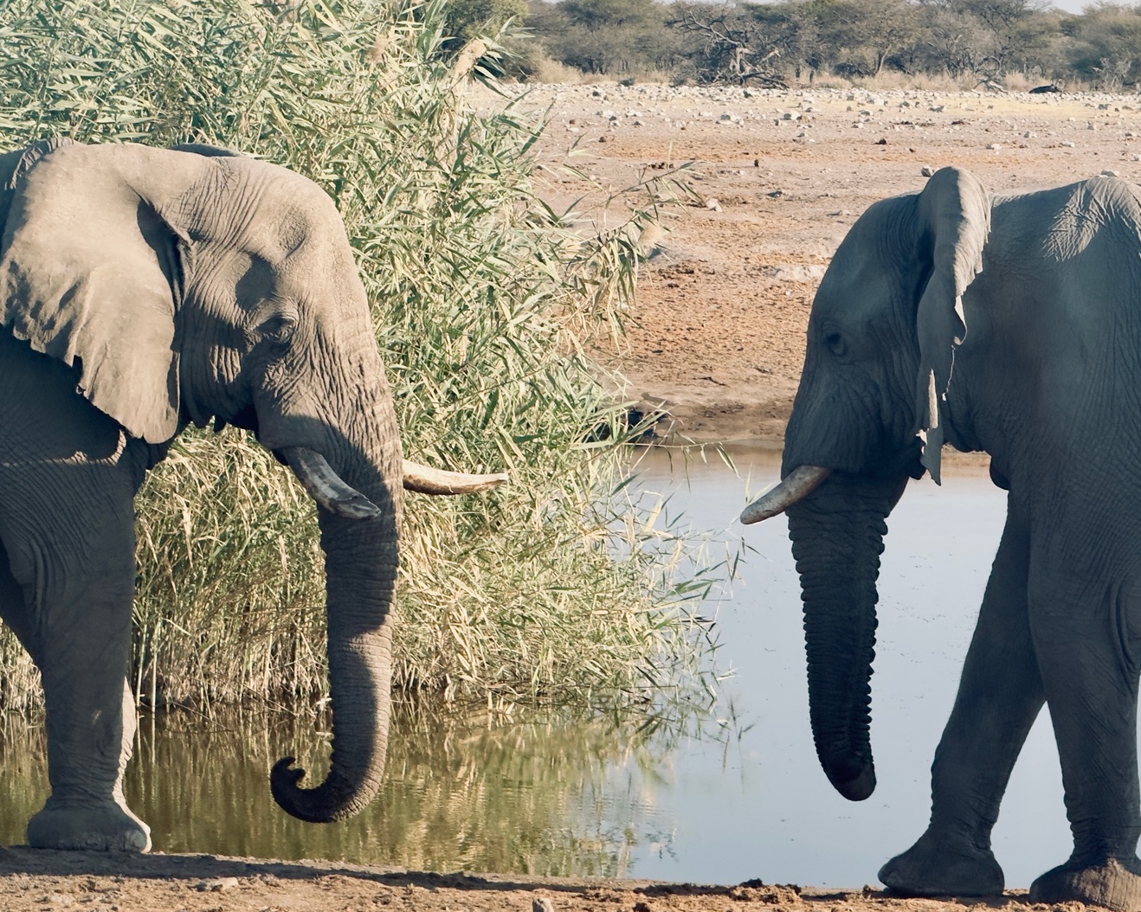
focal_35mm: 182
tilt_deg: -3.0
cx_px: 769
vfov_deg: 8.5
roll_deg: -1.0
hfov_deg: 10.6
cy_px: 333
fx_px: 6145
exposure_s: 1/914
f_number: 2.8
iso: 50
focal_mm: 15.66
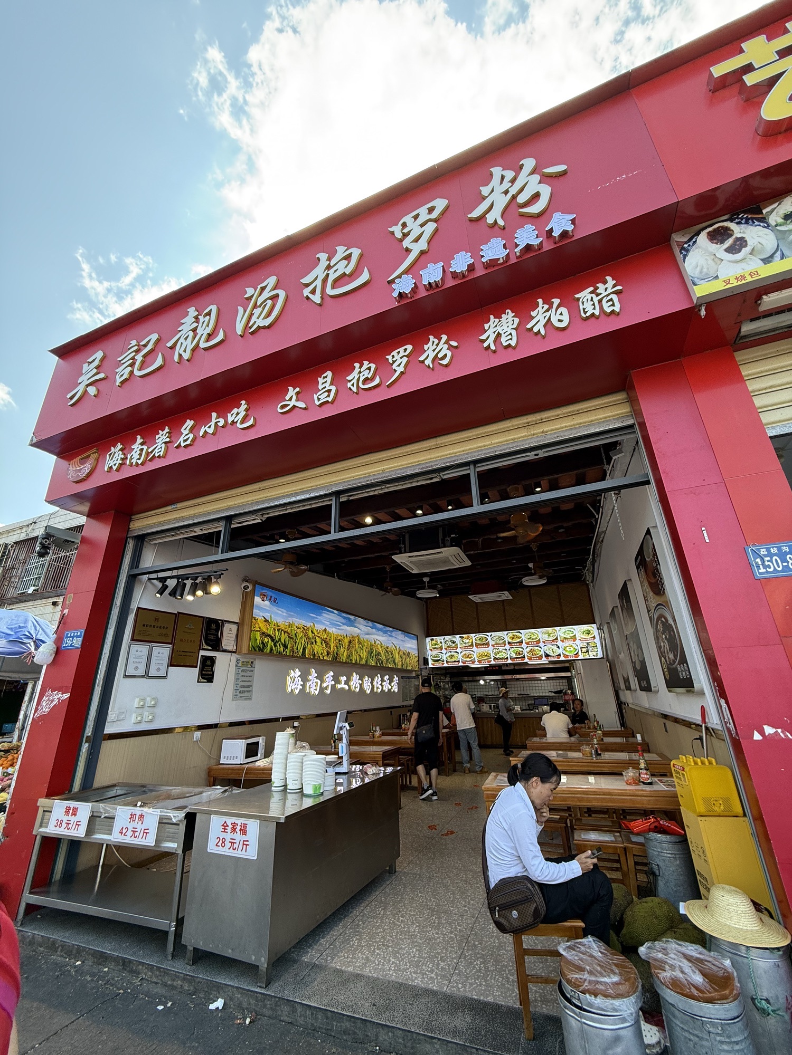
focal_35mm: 14
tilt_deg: +22.4
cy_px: 528
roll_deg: +0.8
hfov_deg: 85.7
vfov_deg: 102.1
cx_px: 396
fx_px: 427
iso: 64
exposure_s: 1/156
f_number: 2.2
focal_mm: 2.22
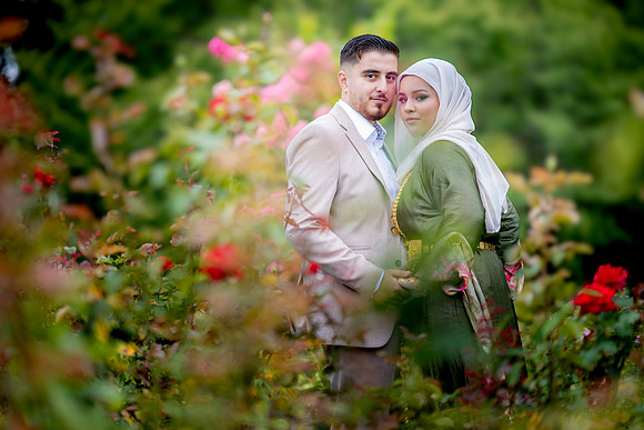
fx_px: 1521
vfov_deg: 16.1
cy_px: 215
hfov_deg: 23.9
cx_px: 322
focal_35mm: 85
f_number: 1.4
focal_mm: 85
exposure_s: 1/1600
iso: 100
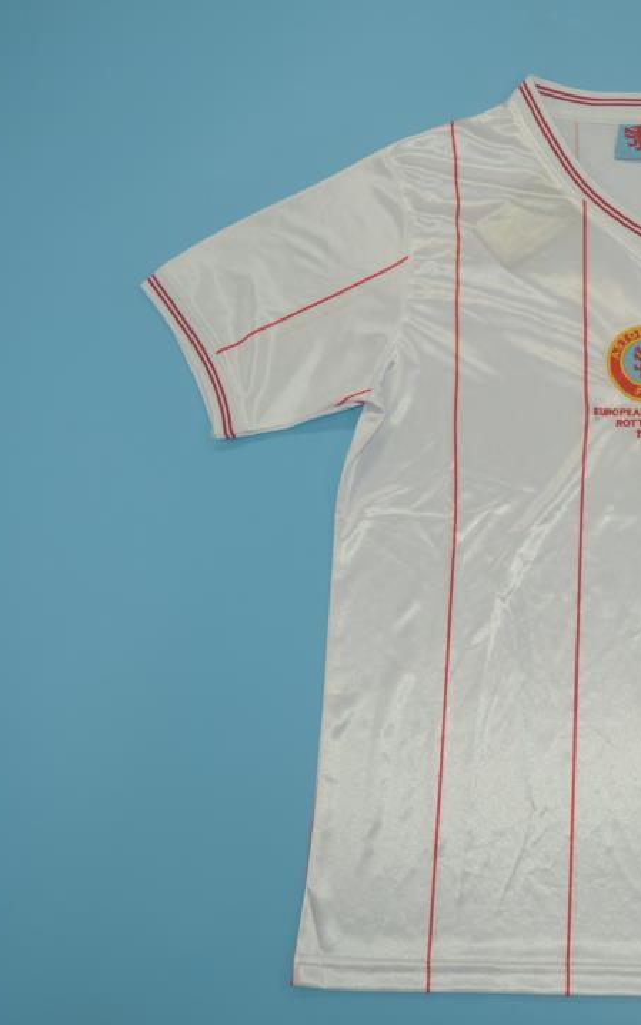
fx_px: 1285
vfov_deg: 43.5
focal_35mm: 46
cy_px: 512
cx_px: 642
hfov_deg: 26.5
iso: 200
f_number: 5
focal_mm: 20
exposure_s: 1/200
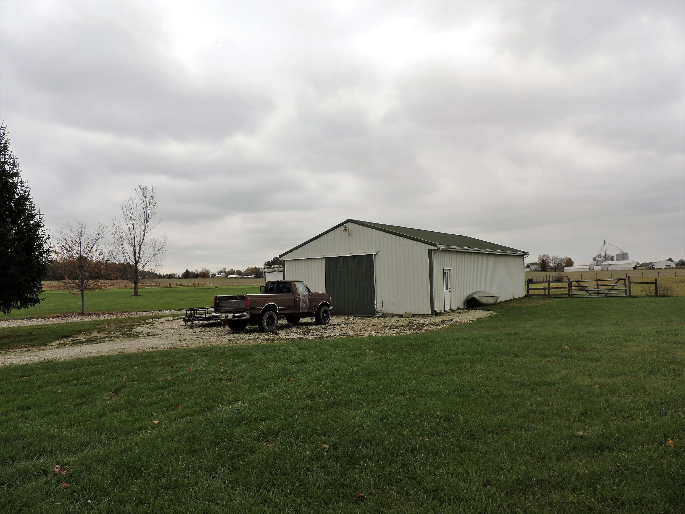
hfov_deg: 71.6
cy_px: 257
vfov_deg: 56.8
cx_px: 342
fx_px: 475
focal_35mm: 24
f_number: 3
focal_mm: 4.3
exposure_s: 1/400
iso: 100
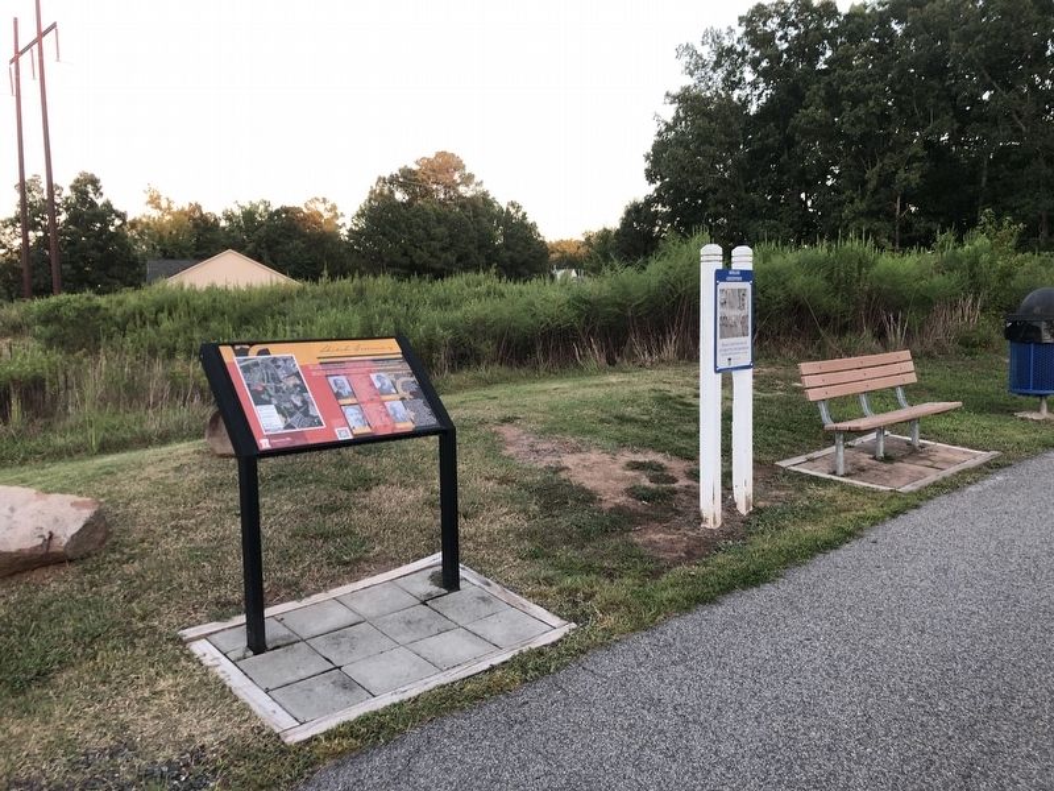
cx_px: 527
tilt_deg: -4.4
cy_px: 396
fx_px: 853
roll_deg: +1.5
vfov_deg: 49.7
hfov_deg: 63.4
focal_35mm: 28
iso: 32
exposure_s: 1/60
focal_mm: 4
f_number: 1.8
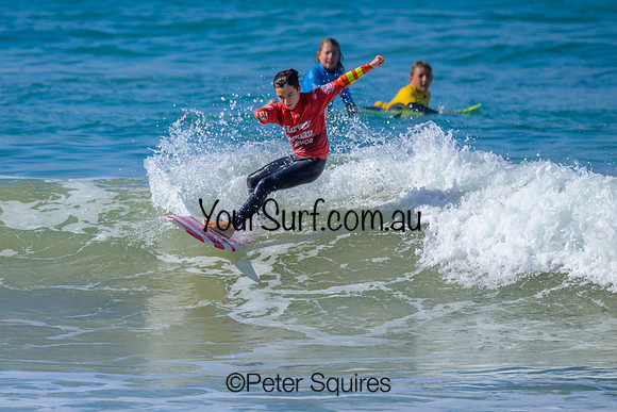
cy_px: 194
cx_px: 237
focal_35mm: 1098
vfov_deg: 1.3
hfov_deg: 1.9
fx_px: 18829
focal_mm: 800
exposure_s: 1/2000
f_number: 6.3
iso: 280
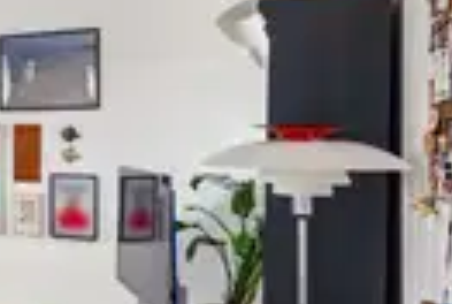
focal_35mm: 64
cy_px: 138
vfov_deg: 21.3
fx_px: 805
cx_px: -159
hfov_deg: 26.0
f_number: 8
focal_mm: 13.2
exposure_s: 1/5
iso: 500
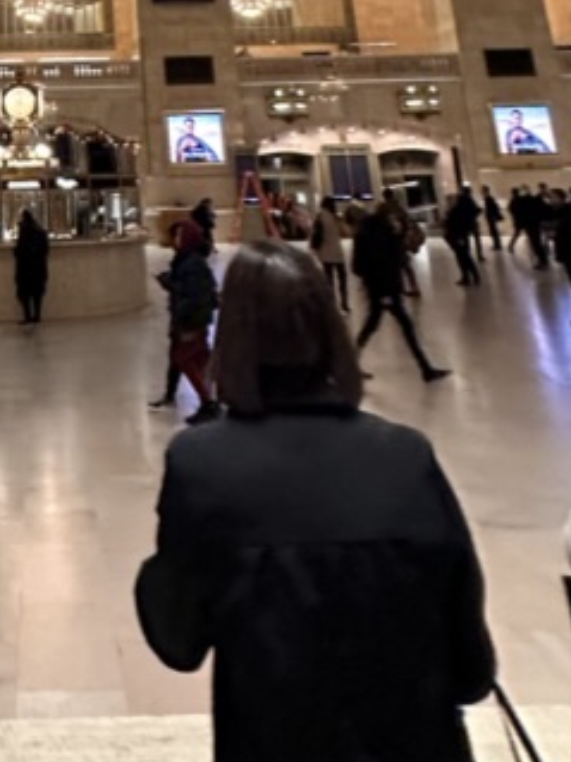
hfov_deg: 30.4
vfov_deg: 32.7
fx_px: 990
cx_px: 35
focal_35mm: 45
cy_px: -201
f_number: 2.2
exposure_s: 1/60
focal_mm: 2.22
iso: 640
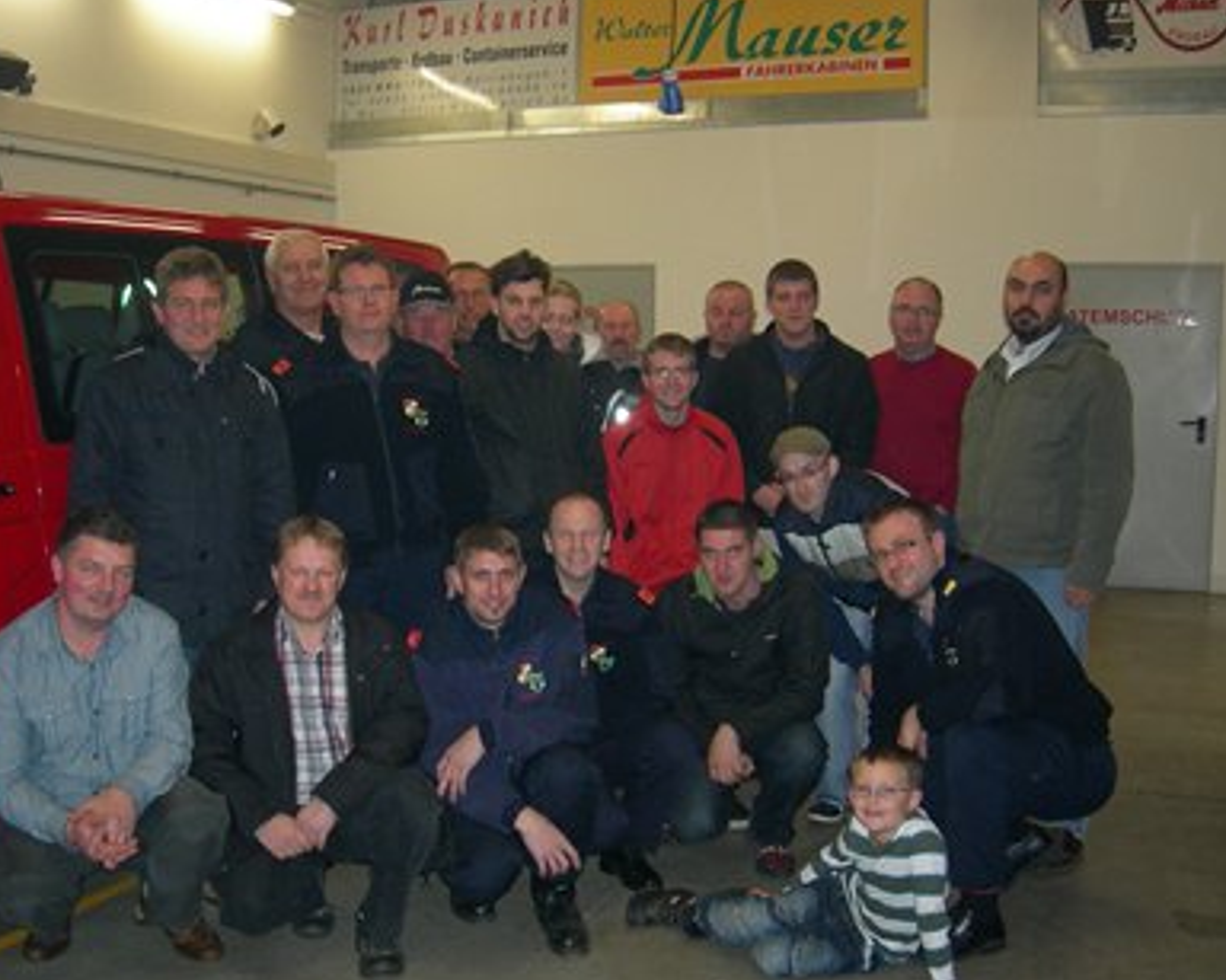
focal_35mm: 41
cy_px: 514
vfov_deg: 36.5
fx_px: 1487
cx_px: 578
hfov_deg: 44.8
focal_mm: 7.5
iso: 200
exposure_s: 1/60.1
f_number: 2.7
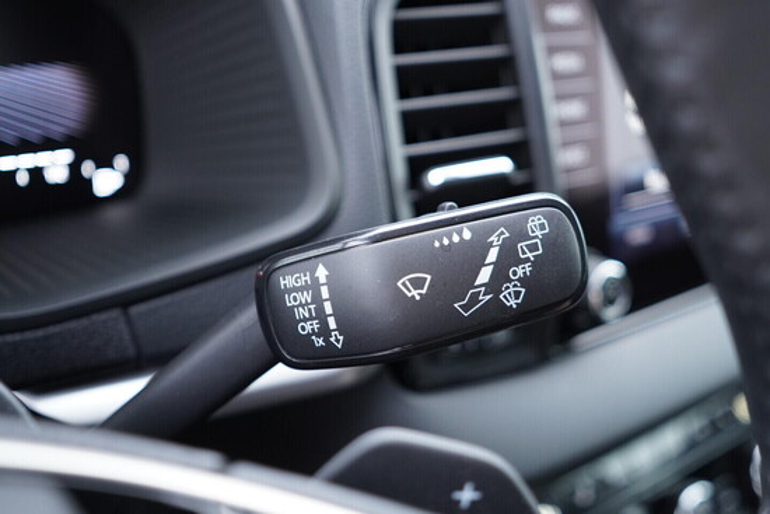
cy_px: 257
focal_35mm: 36
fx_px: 770
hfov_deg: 53.1
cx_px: 385
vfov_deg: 36.9
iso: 640
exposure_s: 1/40
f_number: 2.8
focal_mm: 24
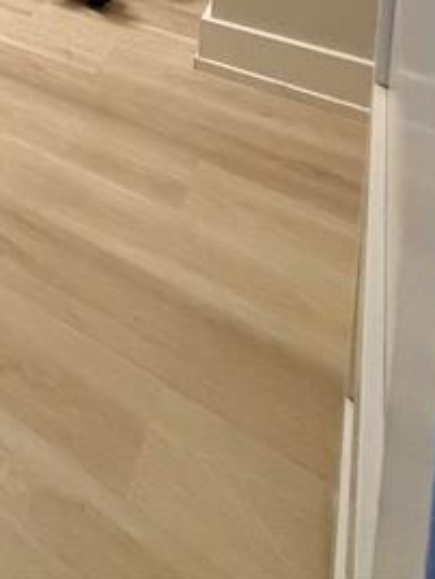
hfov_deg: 29.3
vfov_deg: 31.0
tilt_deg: -5.5
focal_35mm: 40
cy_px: -241
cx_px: -125
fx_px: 670
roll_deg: -0.3
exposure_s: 1/60
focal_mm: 2.22
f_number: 2.2
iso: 1000
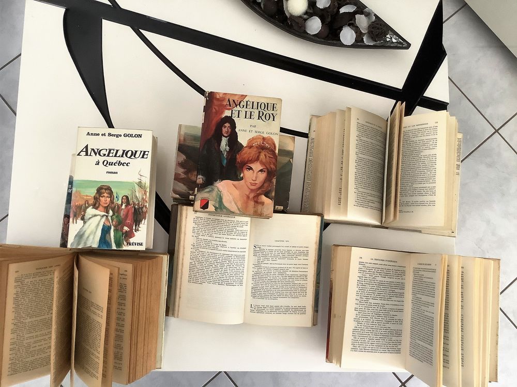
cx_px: 258
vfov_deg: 45.4
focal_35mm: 31
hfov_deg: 58.4
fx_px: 463
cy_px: 194
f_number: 2.4
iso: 200
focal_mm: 3.3
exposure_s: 1/60
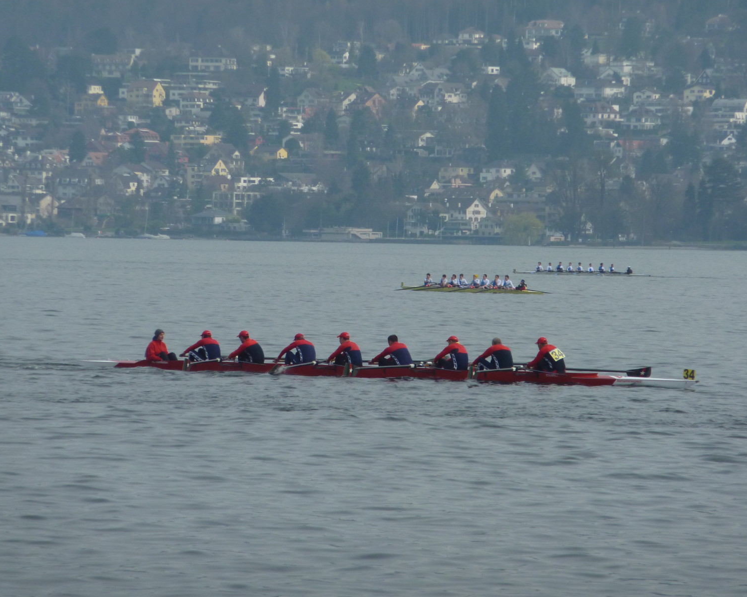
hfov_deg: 6.2
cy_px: 298
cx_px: 382
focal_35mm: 313
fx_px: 6919
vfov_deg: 4.9
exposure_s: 1/1000
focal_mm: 49.2
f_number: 5.6
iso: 160
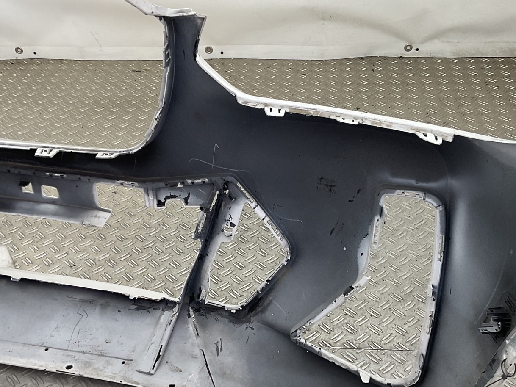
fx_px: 716
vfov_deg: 30.1
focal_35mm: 48
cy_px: 249
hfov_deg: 39.6
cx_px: 261
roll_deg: +1.0
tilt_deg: -40.9
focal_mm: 3
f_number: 1.8
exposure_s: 1/100
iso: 20
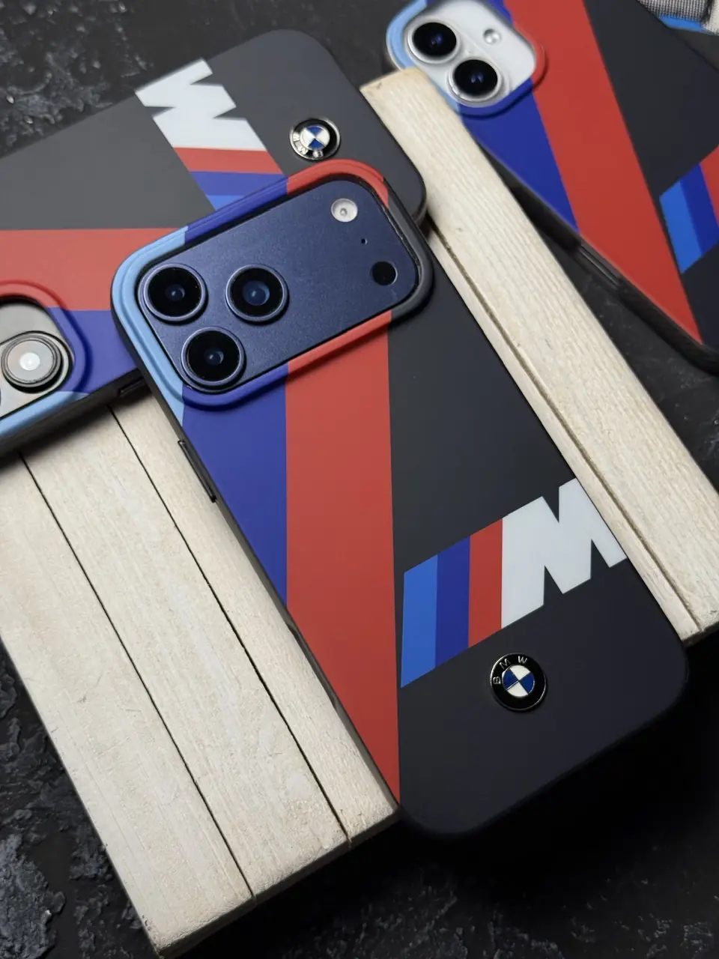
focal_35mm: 48
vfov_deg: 39.7
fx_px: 1329
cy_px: 480
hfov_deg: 30.3
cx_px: 360
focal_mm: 6.76
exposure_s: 1/2088
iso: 80
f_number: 1.78
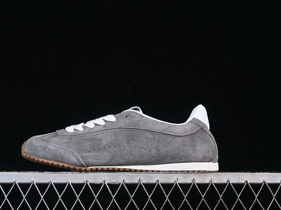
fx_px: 665
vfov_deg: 18.0
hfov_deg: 23.8
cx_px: 123
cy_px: 105
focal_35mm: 82
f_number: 7.1
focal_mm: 50
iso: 160
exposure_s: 1/80
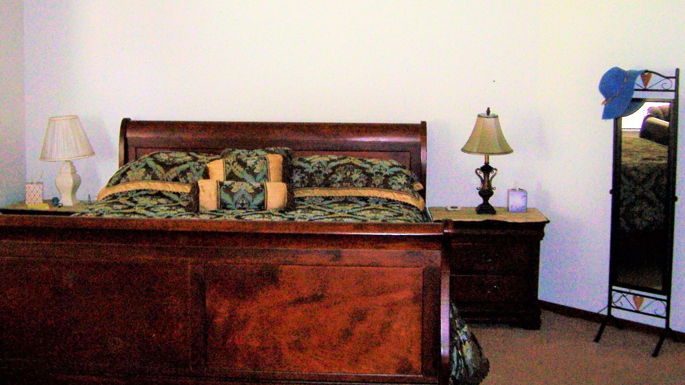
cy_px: 136
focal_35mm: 42
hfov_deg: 48.4
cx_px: 347
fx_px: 763
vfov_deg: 28.2
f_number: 3
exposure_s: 1/60
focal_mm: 6
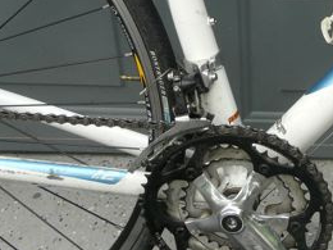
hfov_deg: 26.0
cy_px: -46
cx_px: 365
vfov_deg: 20.1
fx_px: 664
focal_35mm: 69
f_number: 4
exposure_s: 1/125
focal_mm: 4.6
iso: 100
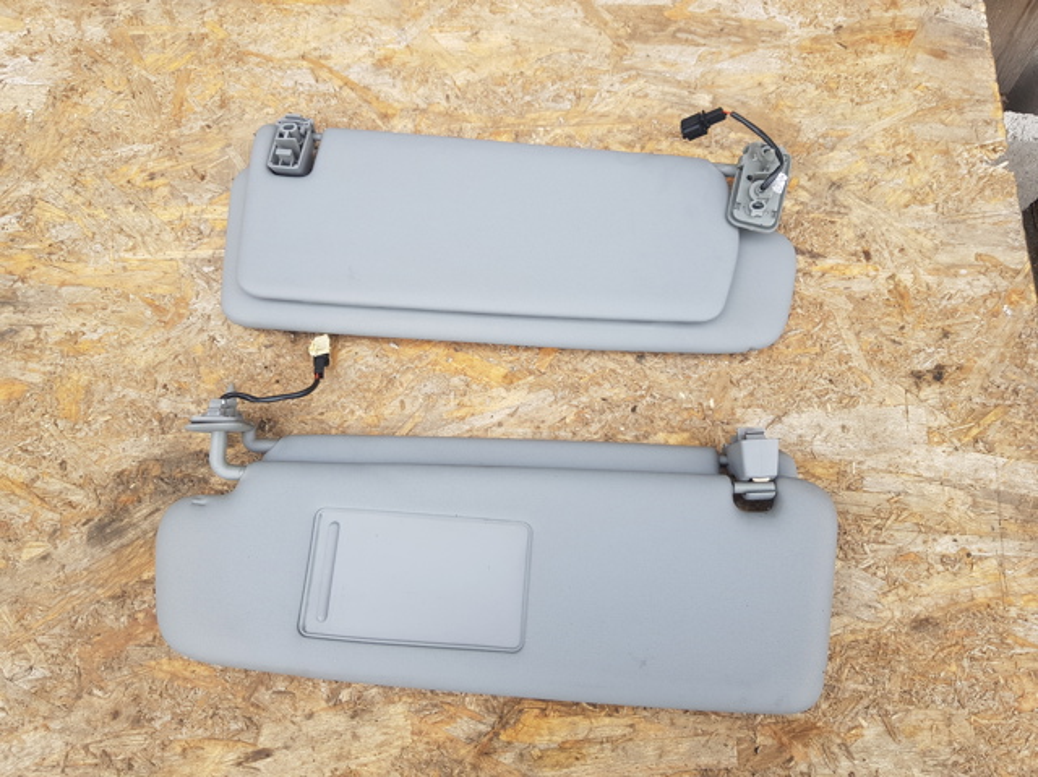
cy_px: 388
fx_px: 779
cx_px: 519
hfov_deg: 67.3
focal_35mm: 26
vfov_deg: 53.0
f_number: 1.7
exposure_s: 1/151
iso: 40
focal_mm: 4.2
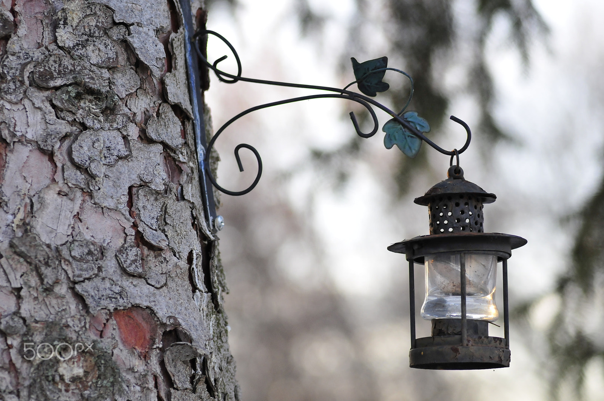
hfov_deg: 13.7
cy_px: 200
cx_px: 302
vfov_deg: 9.1
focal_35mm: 150
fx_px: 2514
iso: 800
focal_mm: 100
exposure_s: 1/400
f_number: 4
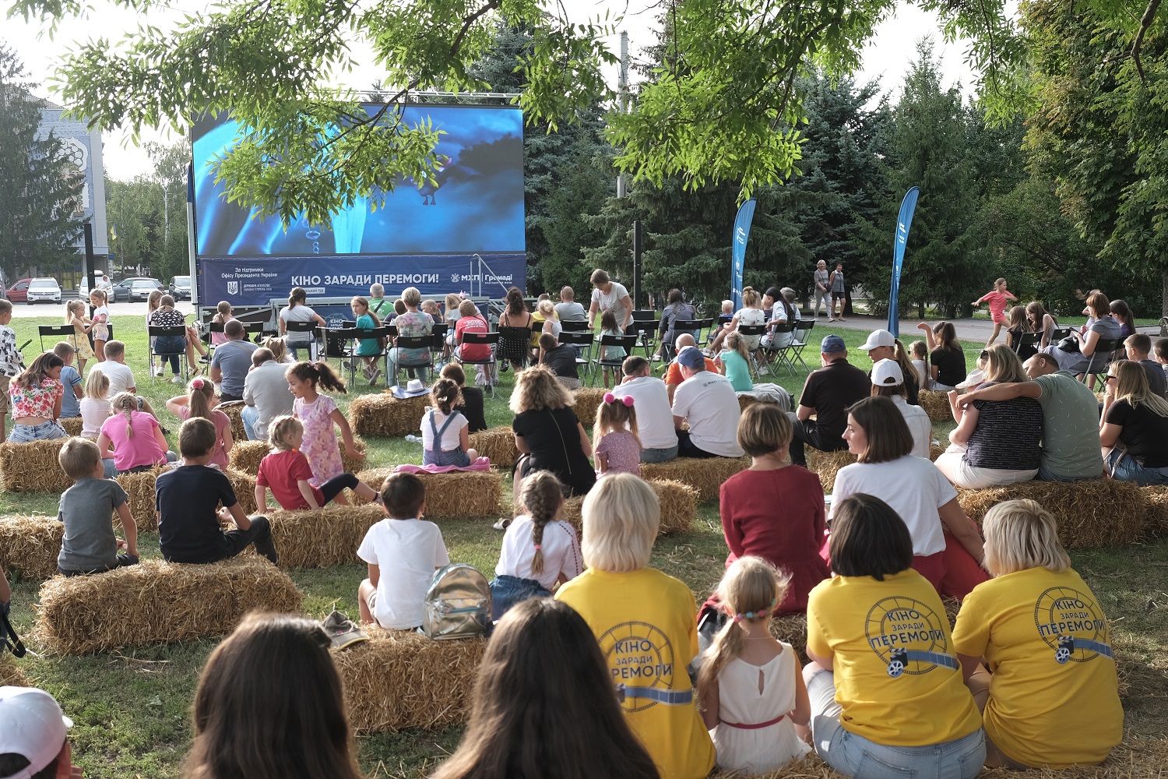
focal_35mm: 31
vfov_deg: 42.3
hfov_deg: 60.3
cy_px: 390
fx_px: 1006
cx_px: 584
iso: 160
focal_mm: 20.5
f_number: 5
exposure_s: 1/110
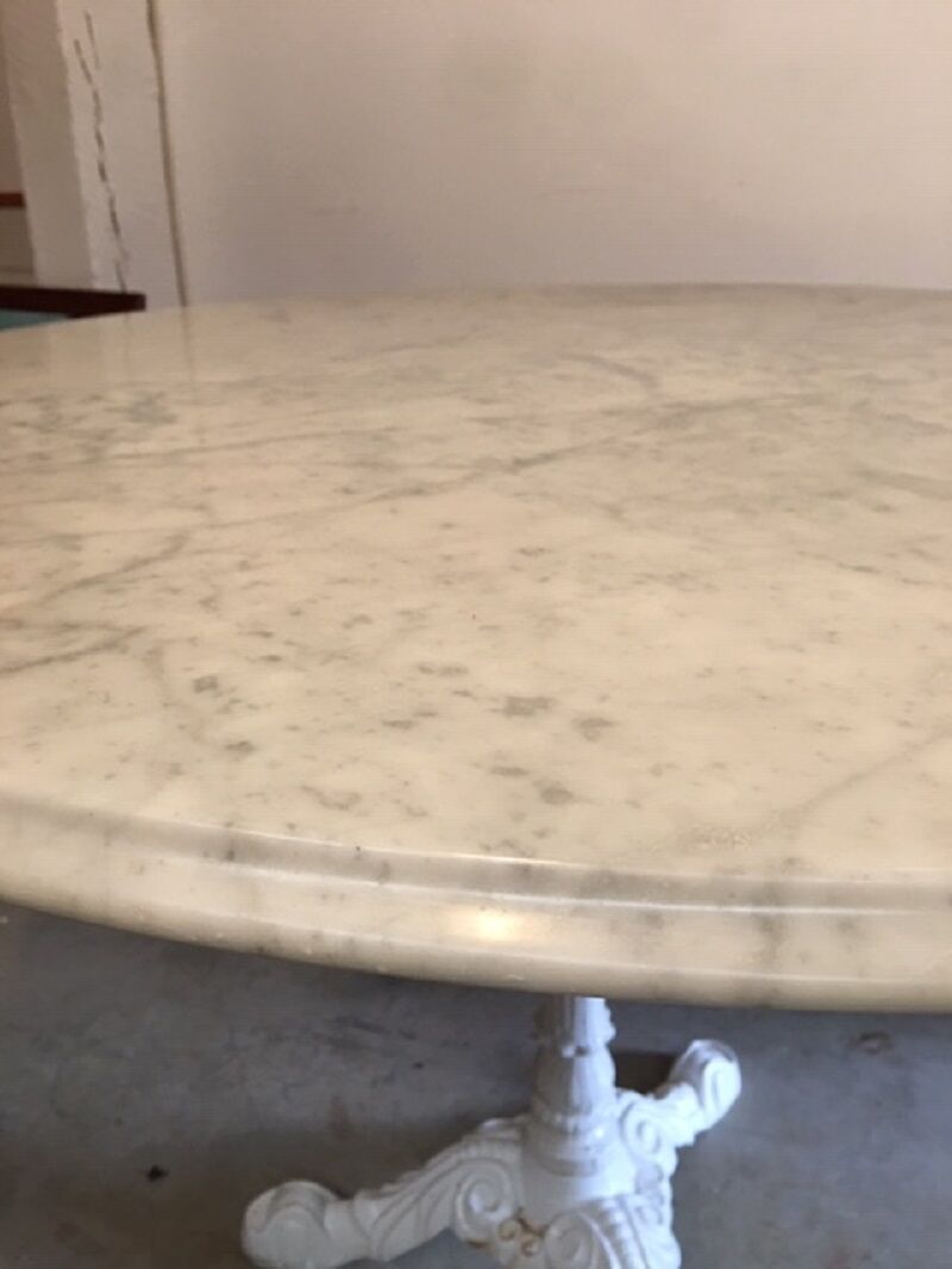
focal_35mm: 29
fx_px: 1063
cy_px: 634
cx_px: 476
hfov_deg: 48.2
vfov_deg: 61.6
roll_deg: +0.9
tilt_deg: -23.2
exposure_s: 1/17
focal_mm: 4.15
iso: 50
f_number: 2.2
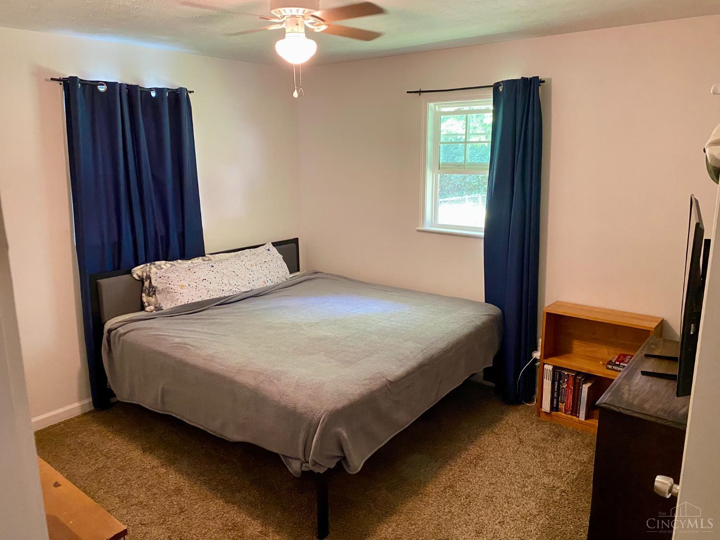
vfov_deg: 53.1
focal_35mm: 26
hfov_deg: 67.3
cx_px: 360
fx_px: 541
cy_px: 270
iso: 400
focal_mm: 4.25
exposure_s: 1/60
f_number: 1.8
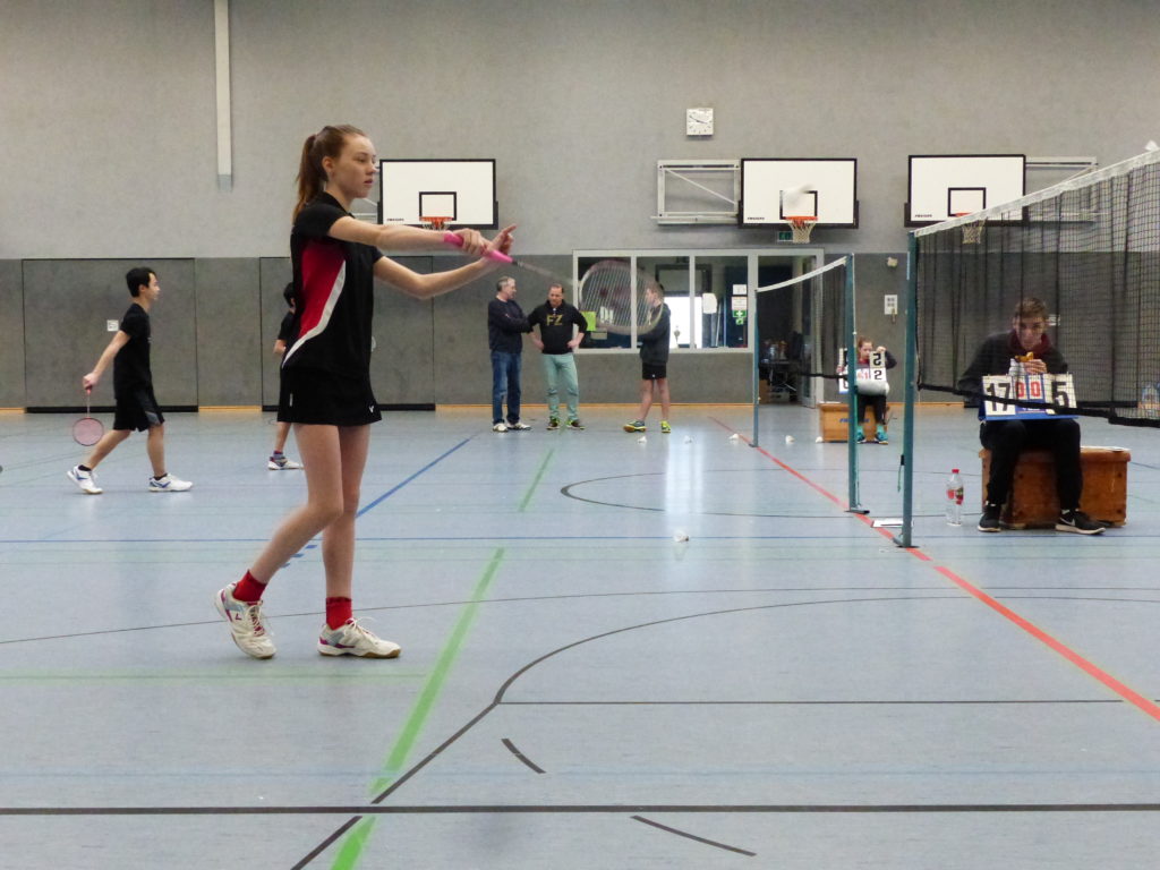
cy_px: 435
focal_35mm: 45
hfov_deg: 42.1
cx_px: 580
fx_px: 1508
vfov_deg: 32.2
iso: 1600
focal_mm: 8.1
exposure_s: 1/160
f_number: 4
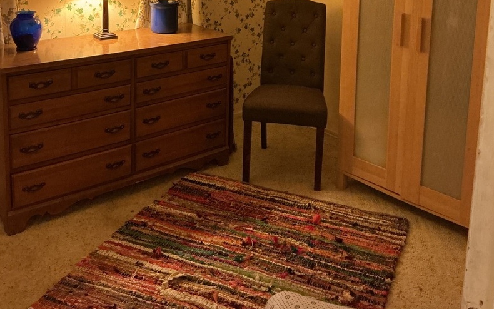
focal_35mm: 42
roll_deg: -1.2
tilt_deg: -8.3
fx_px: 566
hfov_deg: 47.2
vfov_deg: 28.7
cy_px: 3
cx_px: 244
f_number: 1.8
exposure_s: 1/40
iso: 320
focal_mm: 3
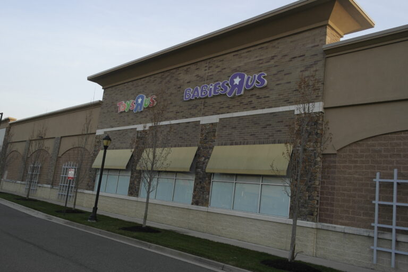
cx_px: 204
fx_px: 340
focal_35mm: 30
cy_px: 136
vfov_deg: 43.6
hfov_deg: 61.9
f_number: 4
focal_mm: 20
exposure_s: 1/125
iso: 100
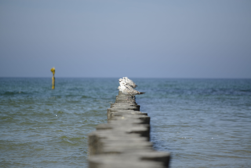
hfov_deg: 10.3
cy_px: 84
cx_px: 126
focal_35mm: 200
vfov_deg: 6.9
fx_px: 1395
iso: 140
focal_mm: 200
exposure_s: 1/1600
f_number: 4
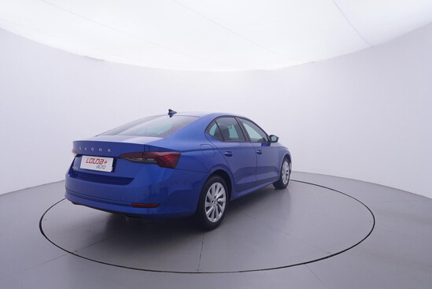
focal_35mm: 22
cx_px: 216
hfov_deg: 77.3
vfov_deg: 56.2
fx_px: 270
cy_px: 144
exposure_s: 1/80
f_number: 5
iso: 200
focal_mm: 15
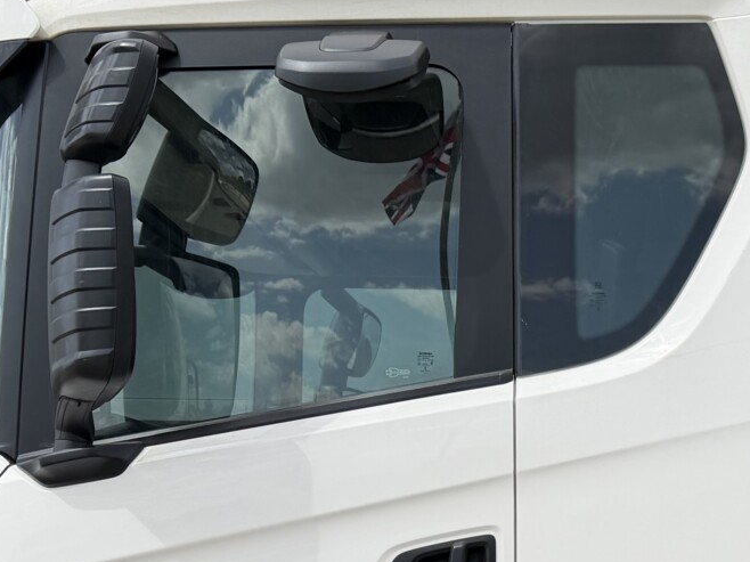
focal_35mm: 73
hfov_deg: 26.0
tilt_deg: +2.0
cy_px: 629
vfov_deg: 19.3
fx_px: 1581
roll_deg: +0.0
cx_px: 641
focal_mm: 6.76
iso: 80
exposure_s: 1/3953
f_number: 1.78
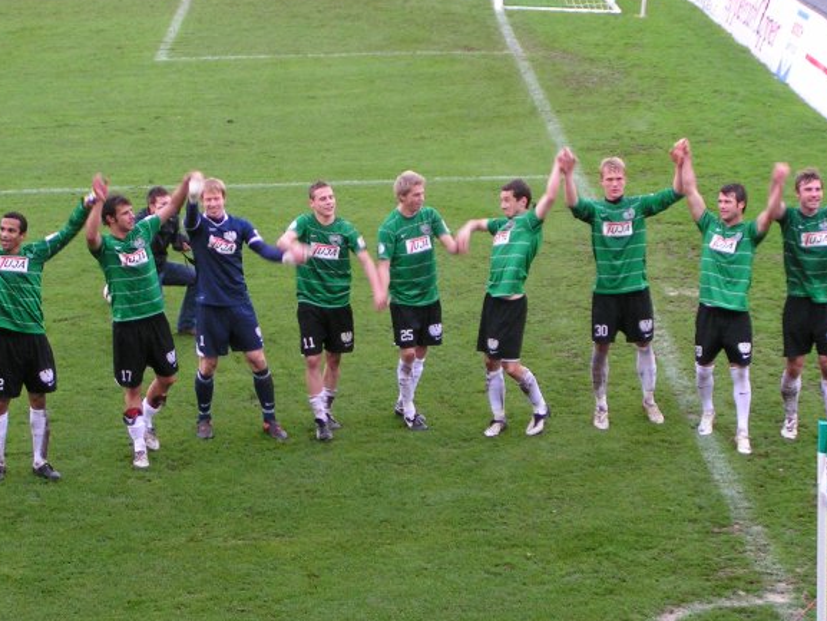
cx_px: 367
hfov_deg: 18.9
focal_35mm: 104
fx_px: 2485
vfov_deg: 14.2
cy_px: 271
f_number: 3.2
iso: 125
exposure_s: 1/80
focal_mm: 11.5
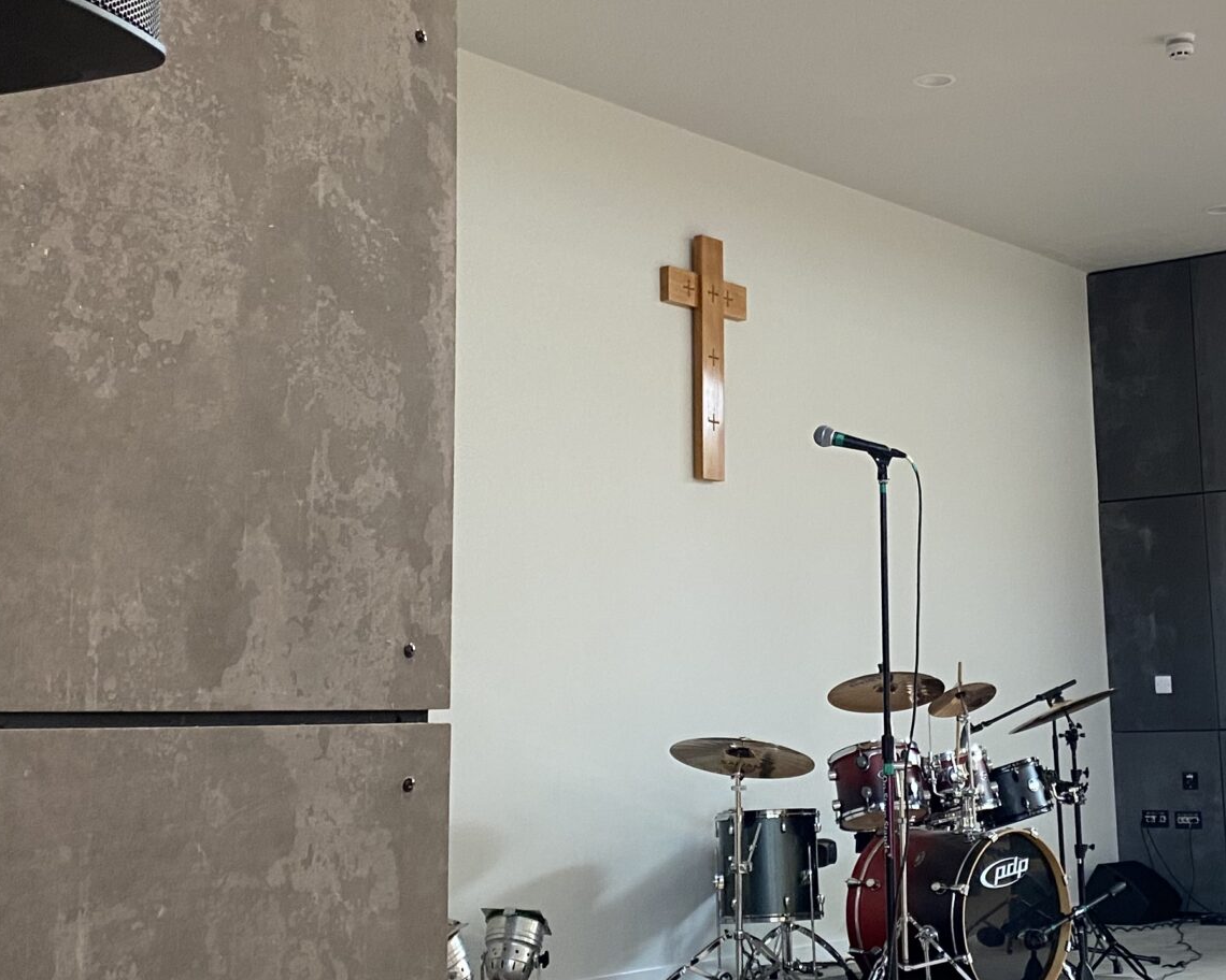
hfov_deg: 32.7
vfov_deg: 26.5
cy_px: 327
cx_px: 814
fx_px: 2068
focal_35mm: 57
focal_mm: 4.25
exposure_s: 1/60
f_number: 1.8
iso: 200
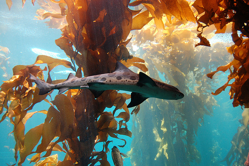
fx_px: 207
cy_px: 83
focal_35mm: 30
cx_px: 124
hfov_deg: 62.0
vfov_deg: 43.6
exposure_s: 1/60
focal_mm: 20
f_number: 4
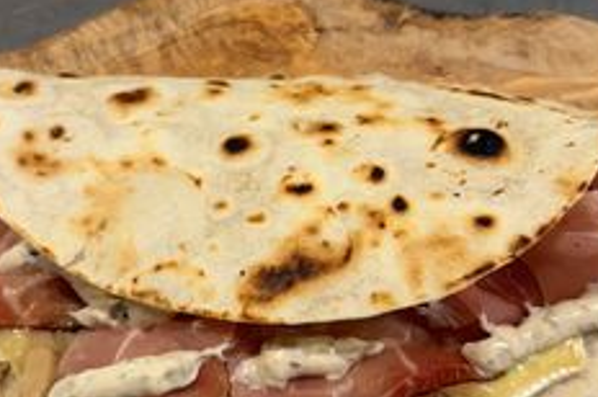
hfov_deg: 42.7
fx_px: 763
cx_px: 260
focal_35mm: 46
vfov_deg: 29.2
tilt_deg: -57.5
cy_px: 208
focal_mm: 6.86
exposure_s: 1/100
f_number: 1.78
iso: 160
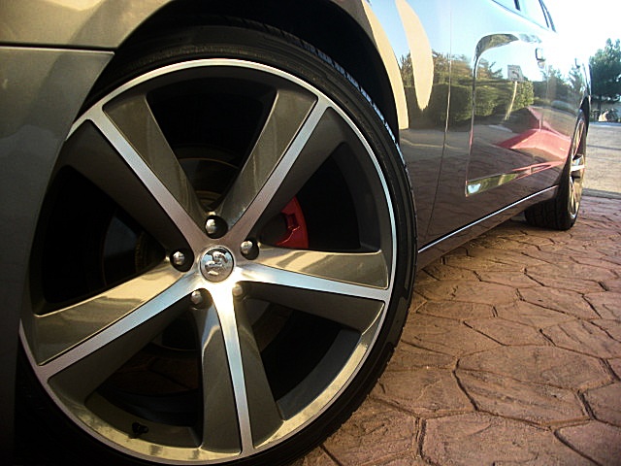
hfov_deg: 51.4
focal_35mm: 36
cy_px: 233
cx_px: 310
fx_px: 646
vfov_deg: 39.7
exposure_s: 1/125
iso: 100
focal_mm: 6.3
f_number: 2.8
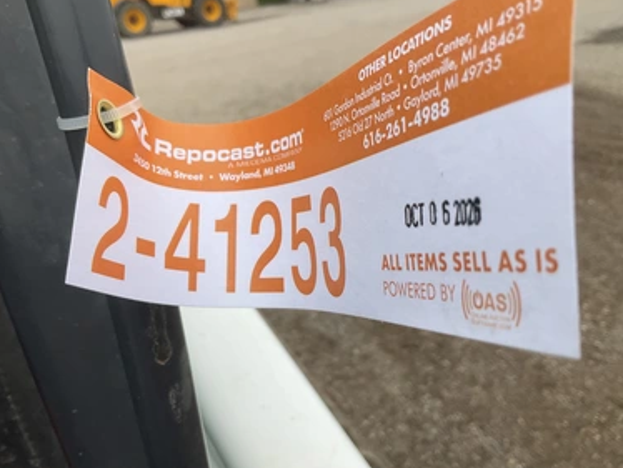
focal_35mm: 31
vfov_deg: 45.5
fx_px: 558
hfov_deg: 58.3
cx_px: 305
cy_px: 236
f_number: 1.8
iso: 25
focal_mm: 3
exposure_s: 1/586
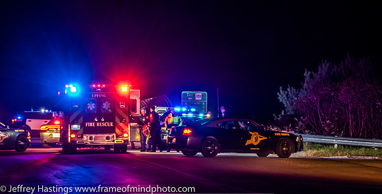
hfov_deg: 12.2
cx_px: 185
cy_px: 104
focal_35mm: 180
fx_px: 1784
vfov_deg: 6.2
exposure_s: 1/25
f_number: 4.5
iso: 2000
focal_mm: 105
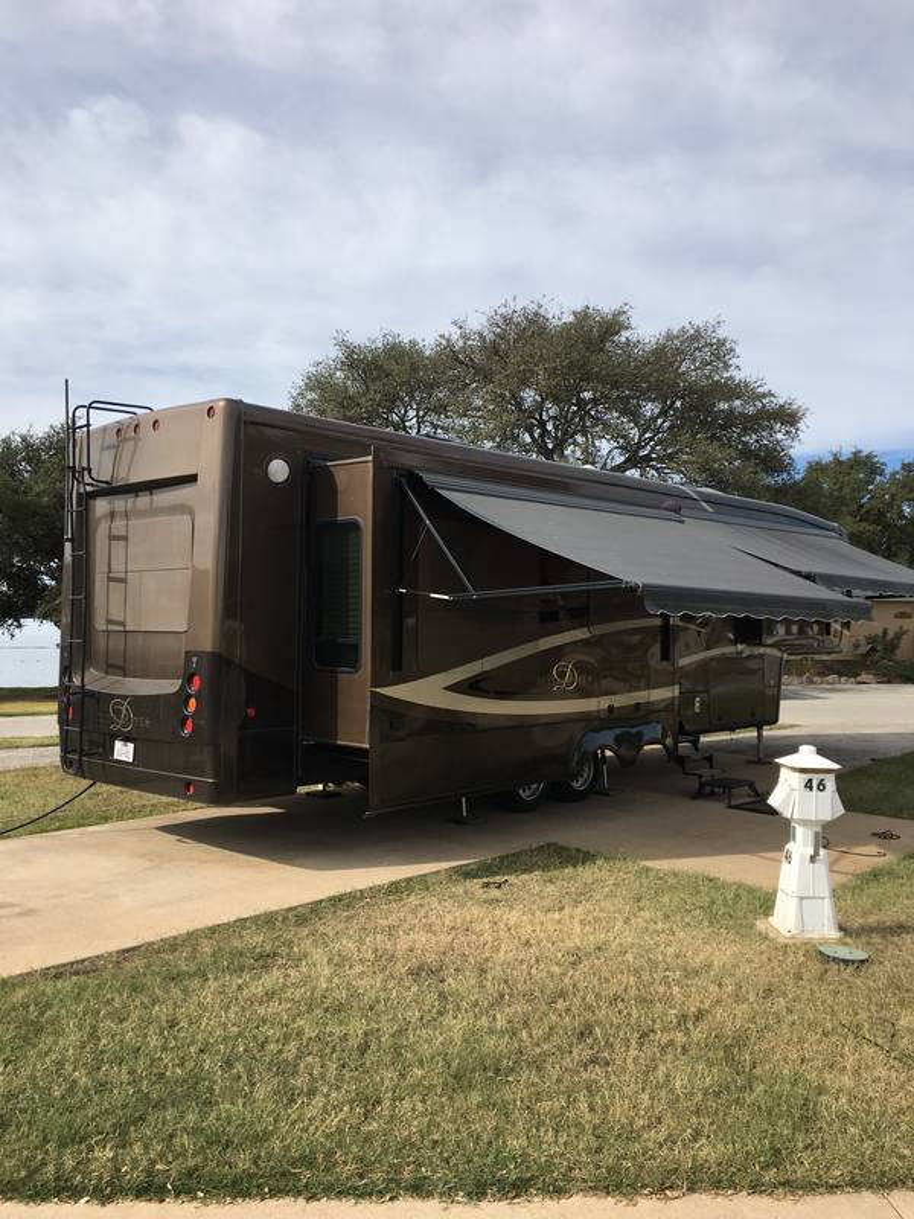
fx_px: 1021
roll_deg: -0.5
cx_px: 457
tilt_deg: +0.0
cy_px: 610
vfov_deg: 61.7
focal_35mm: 29
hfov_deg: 48.2
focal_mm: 4.15
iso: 25
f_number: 2.2
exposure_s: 1/1451
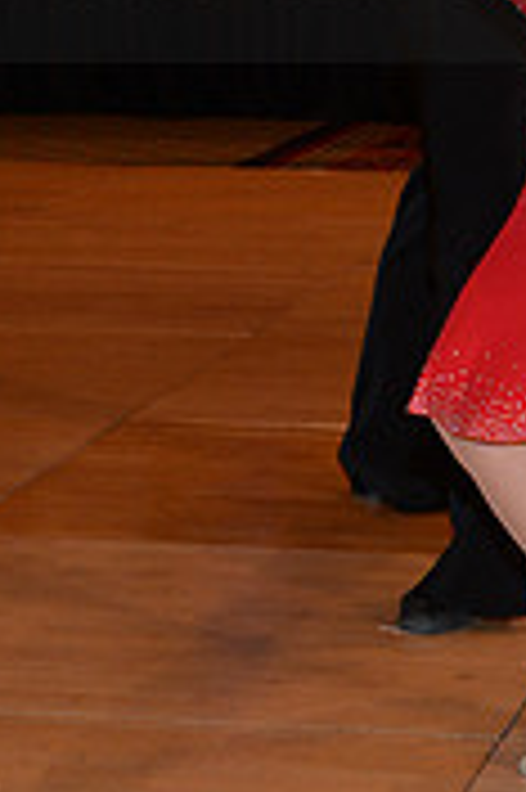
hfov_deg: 8.0
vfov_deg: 11.8
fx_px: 3755
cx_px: 483
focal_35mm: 171
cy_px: -86
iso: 2000
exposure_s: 1/200
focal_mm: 52
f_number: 4.5
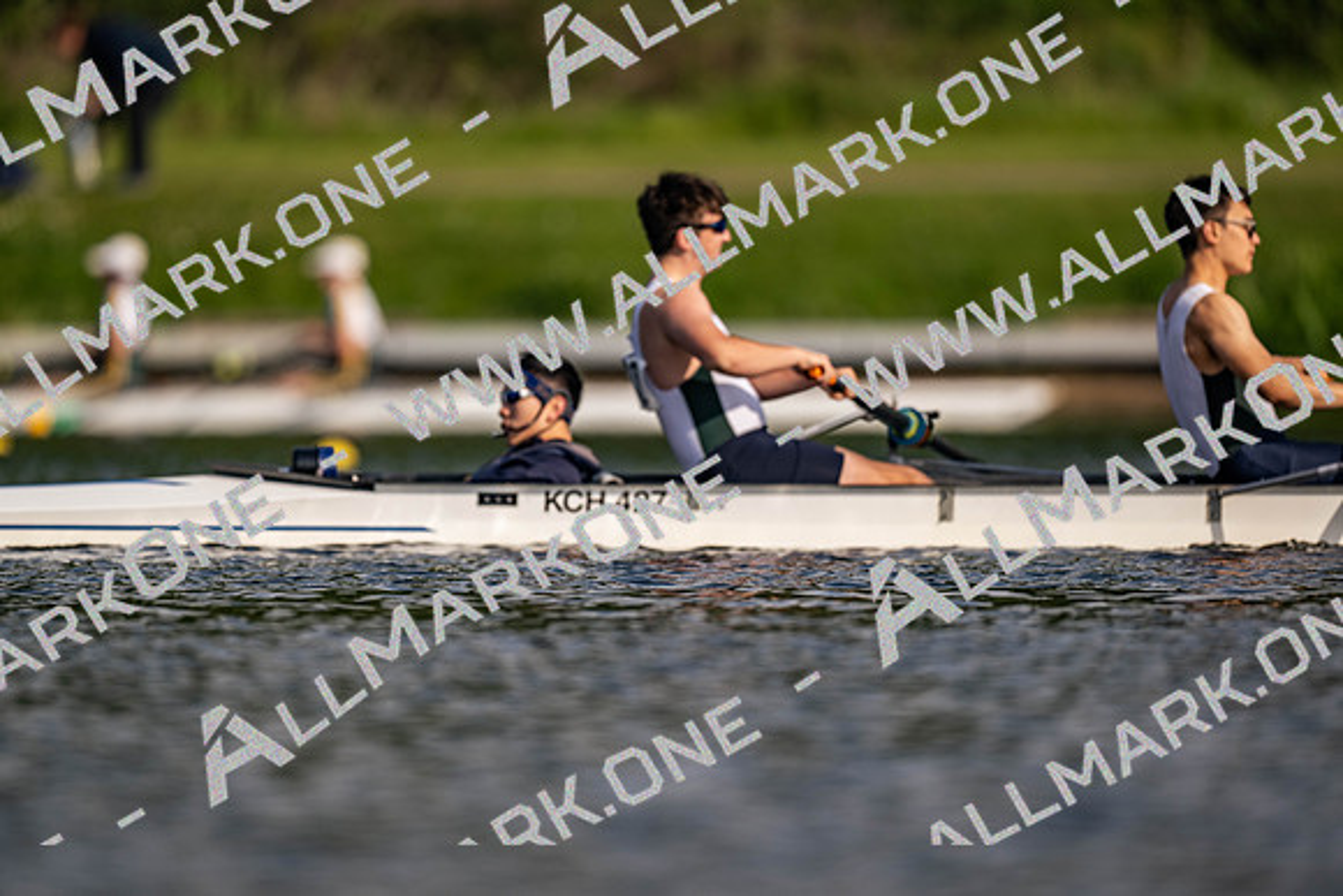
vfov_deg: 2.3
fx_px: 22388
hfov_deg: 3.4
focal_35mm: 600
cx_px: 672
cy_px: 448
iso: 200
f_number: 4
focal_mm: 600
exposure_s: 1/2500
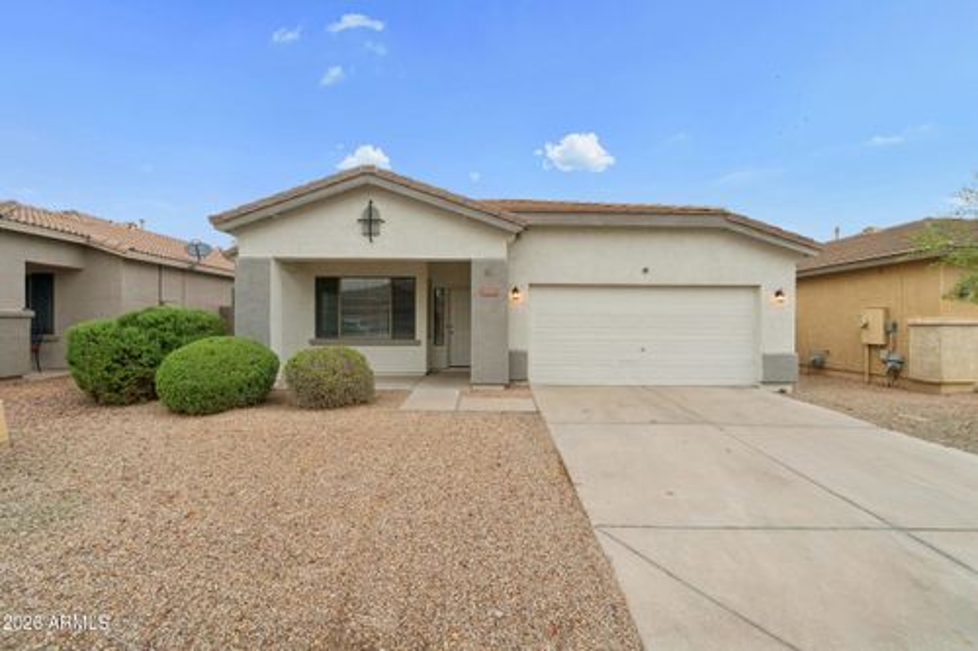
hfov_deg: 100.4
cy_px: 326
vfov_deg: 77.3
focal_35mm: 15
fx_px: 407
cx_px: 489
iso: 500
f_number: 11
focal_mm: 10
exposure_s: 1/125
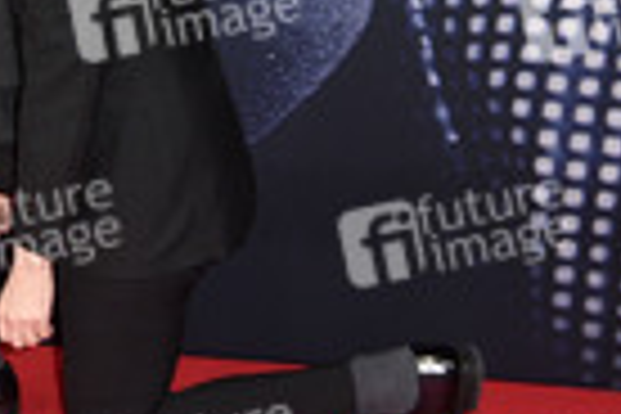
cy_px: -104
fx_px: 2139
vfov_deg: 10.8
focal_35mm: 124
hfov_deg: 15.0
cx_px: -385
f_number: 5.6
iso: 1000
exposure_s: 1/250
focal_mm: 38
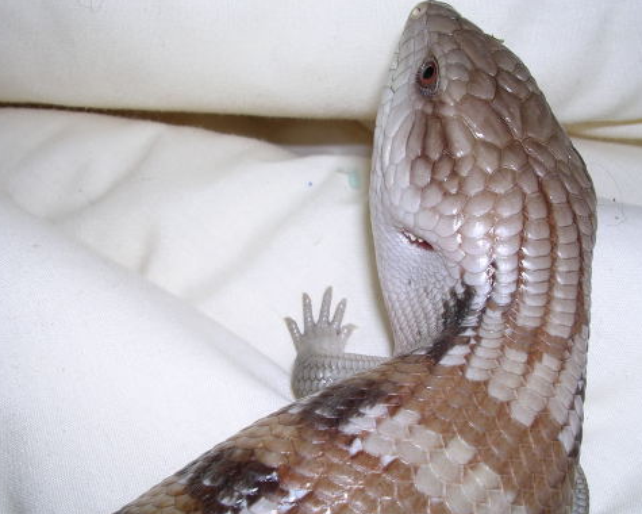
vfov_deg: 37.3
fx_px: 760
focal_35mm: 40
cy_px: 257
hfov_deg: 45.8
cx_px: 312
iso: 100
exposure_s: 1/60.1
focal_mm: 5.8
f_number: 5.6
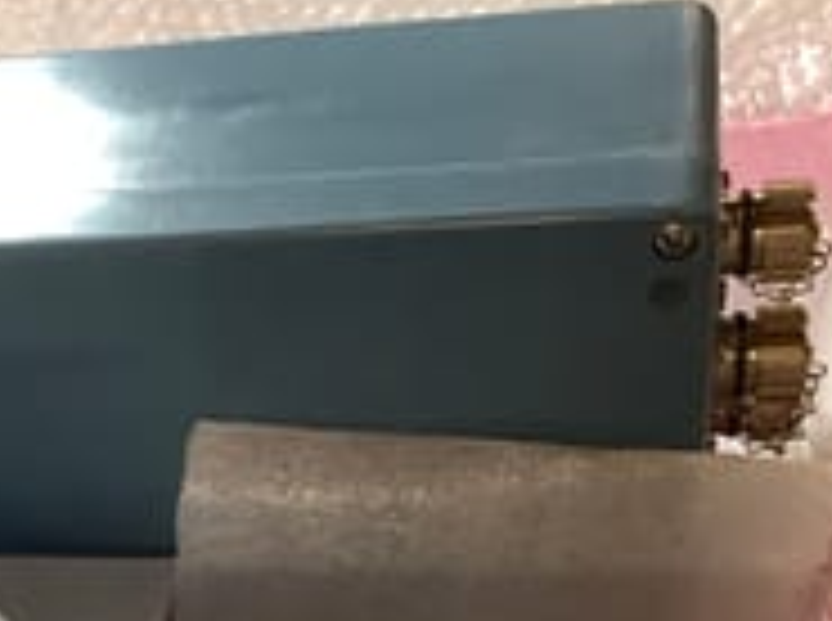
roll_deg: +26.3
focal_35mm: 84
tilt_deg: -44.8
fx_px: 2015
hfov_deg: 21.8
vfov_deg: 16.7
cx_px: -135
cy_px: 749
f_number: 2.4
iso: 160
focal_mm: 3.3
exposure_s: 1/50
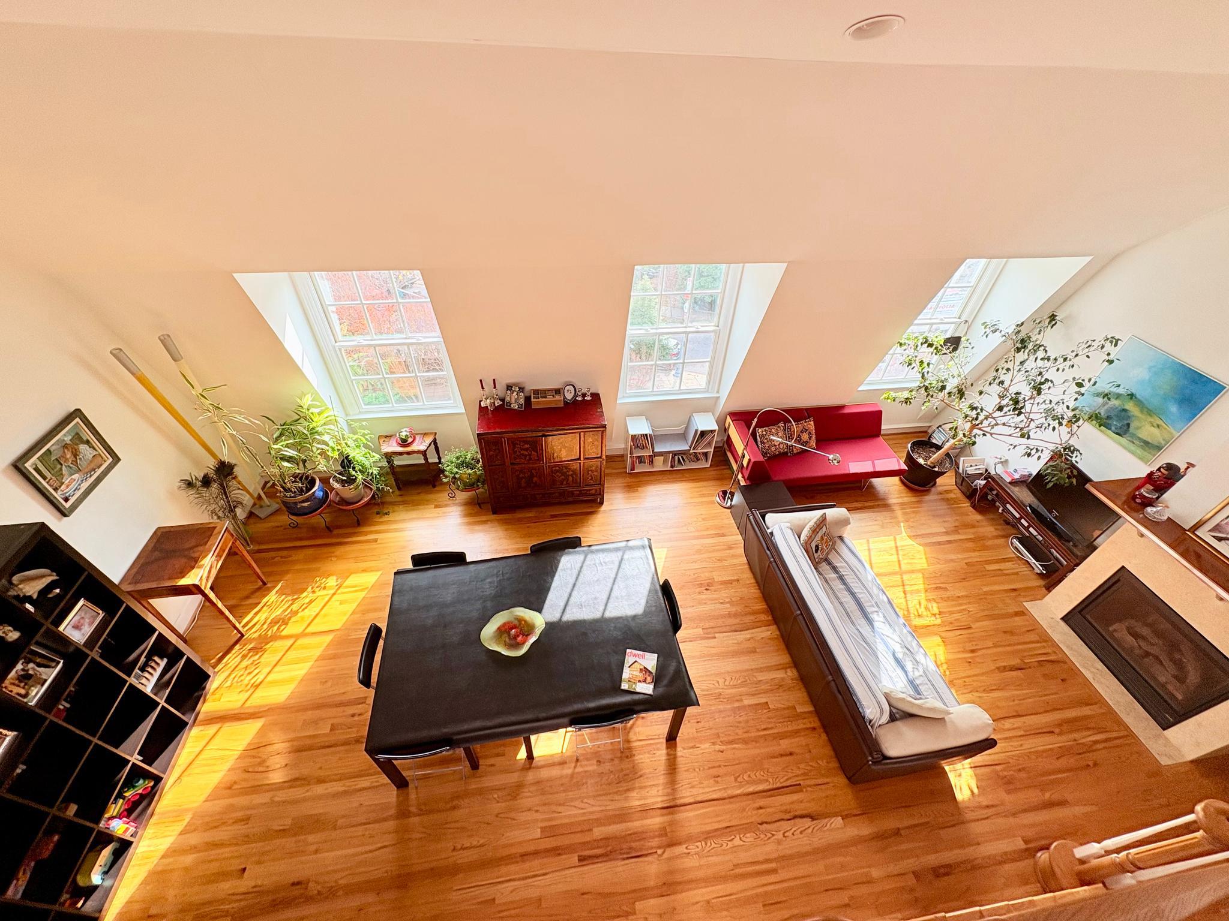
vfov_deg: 85.7
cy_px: 460
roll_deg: -1.1
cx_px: 614
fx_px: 497
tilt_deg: -41.6
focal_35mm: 14
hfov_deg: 102.1
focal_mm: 2.22
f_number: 2.2
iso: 64
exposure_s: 1/99
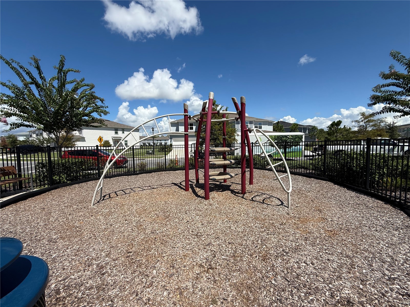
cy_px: 154
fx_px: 166
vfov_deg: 85.7
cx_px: 205
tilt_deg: -2.7
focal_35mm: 14
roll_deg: +1.2
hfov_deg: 102.1
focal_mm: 2.22
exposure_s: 1/3289
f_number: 2.2
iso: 50
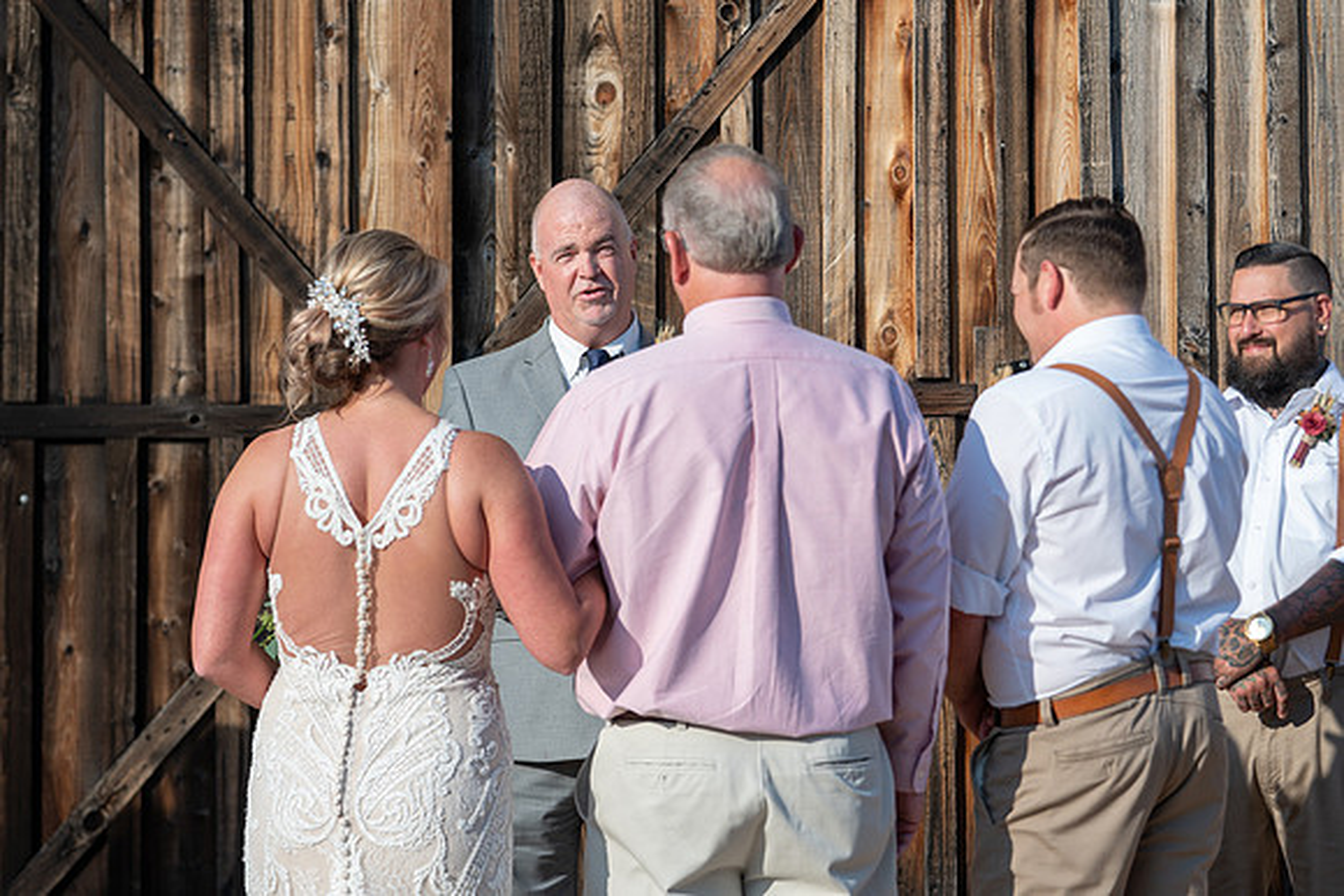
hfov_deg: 18.0
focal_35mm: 113
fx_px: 4232
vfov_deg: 12.1
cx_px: 769
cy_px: 383
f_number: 4
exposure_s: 1/800
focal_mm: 99
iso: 100
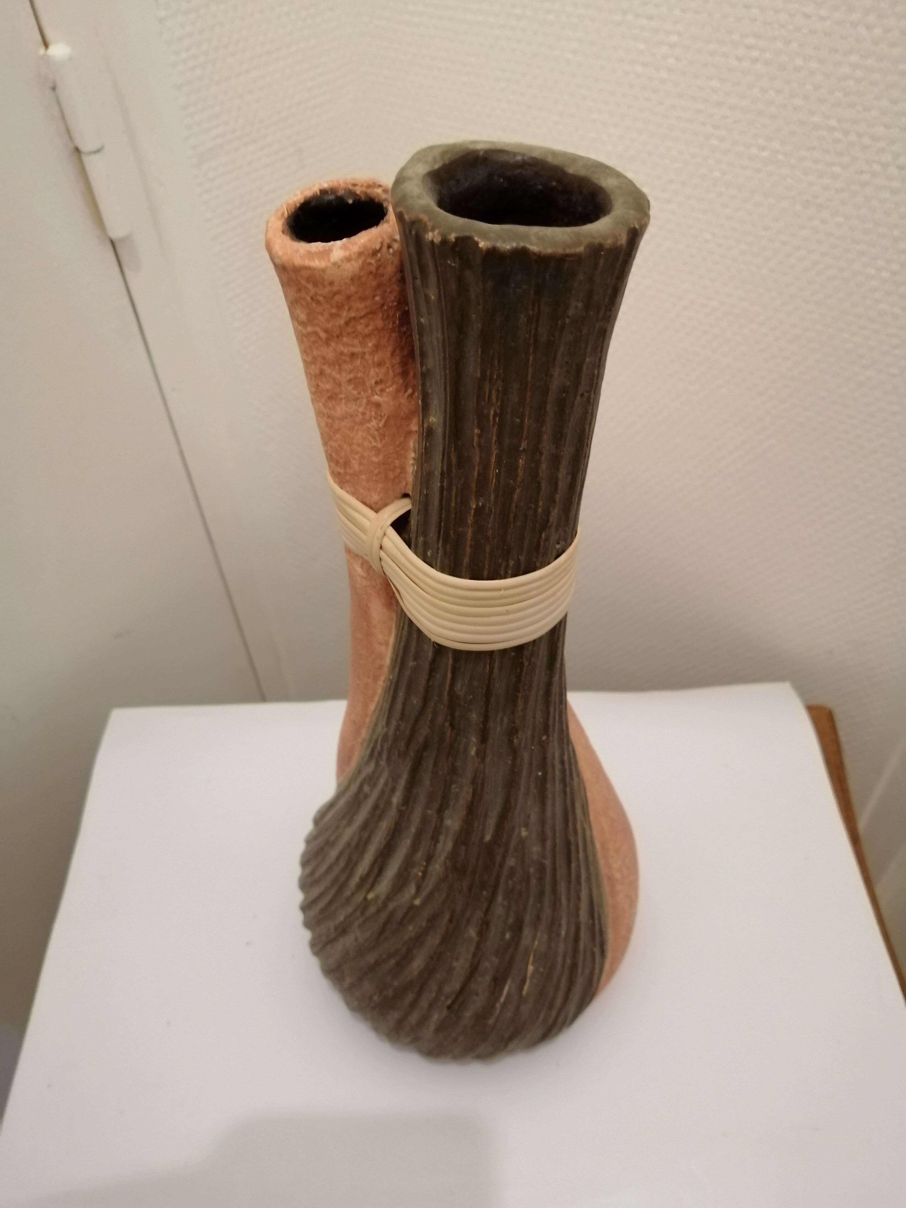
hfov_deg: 53.1
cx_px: 453
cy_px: 604
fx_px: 907
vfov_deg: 67.3
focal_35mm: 26
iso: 500
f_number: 1.8
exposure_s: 1/50
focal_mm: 3.96
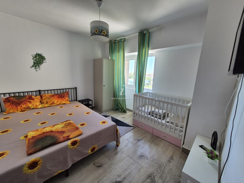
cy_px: 92
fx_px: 92
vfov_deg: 89.9
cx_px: 122
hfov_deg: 106.2
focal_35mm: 13
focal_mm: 2.2
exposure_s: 1/50
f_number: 2.2
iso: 80
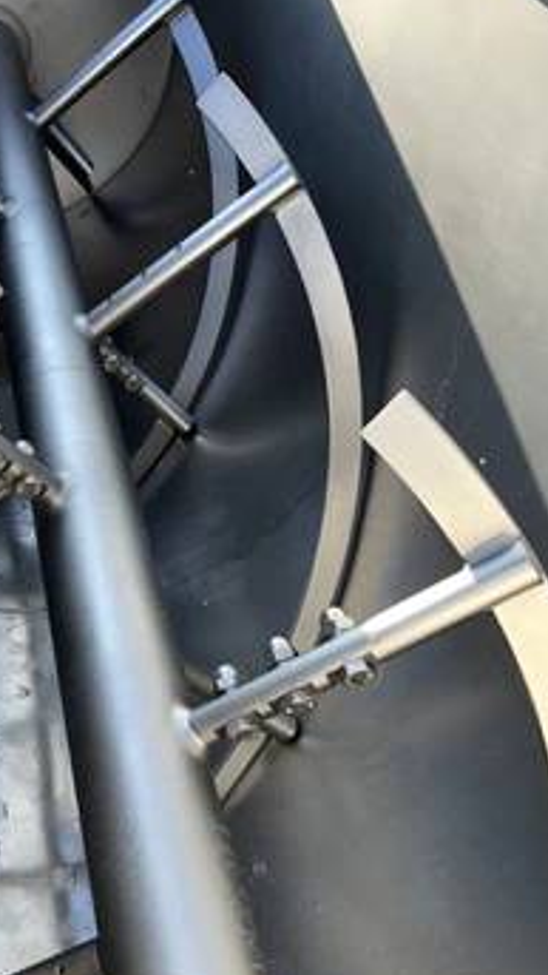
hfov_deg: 34.8
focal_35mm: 33
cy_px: 537
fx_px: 852
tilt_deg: -50.7
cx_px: 133
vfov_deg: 59.4
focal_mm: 5.1
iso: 32
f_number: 1.6
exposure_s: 1/631
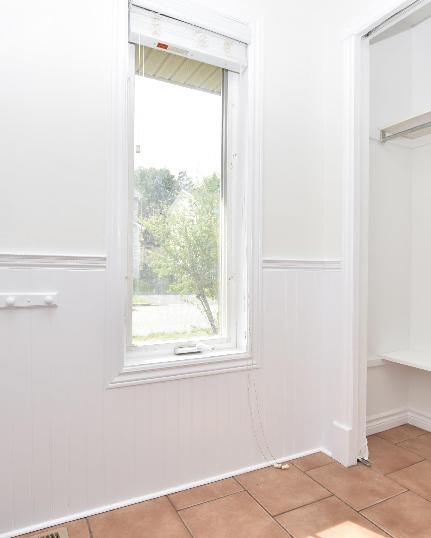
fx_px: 351
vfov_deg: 75.0
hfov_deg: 63.1
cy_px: 270
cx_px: 211
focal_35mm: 22
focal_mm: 10
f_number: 5.6
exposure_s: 1/125
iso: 200
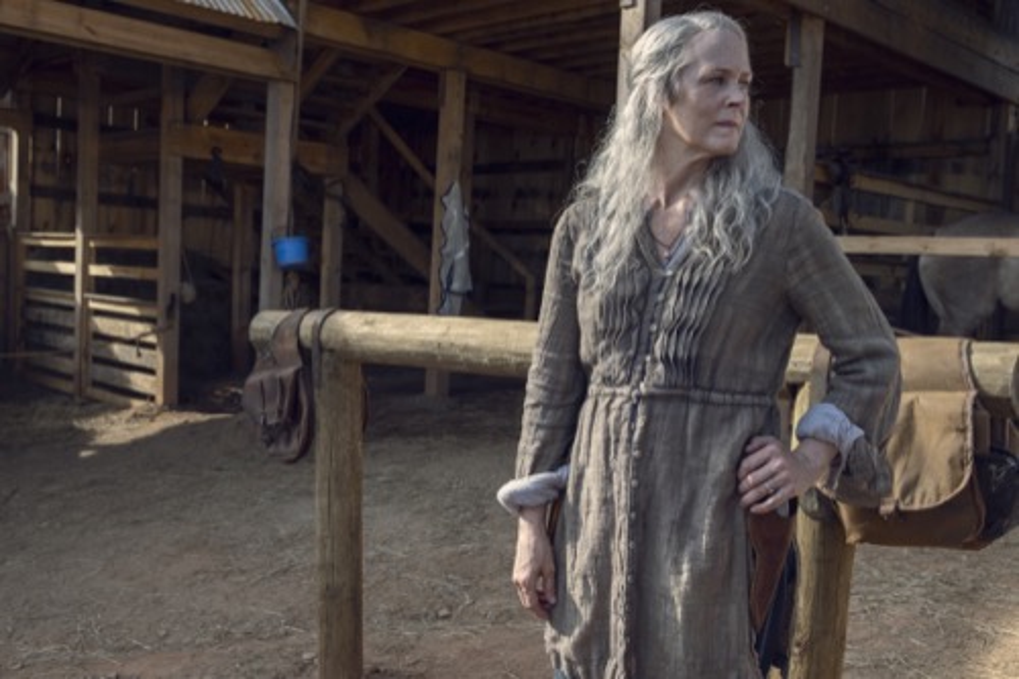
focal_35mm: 35
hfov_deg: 54.5
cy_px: 340
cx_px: 510
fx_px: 990
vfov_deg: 37.8
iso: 200
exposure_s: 1/250
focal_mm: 23.3
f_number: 5.6
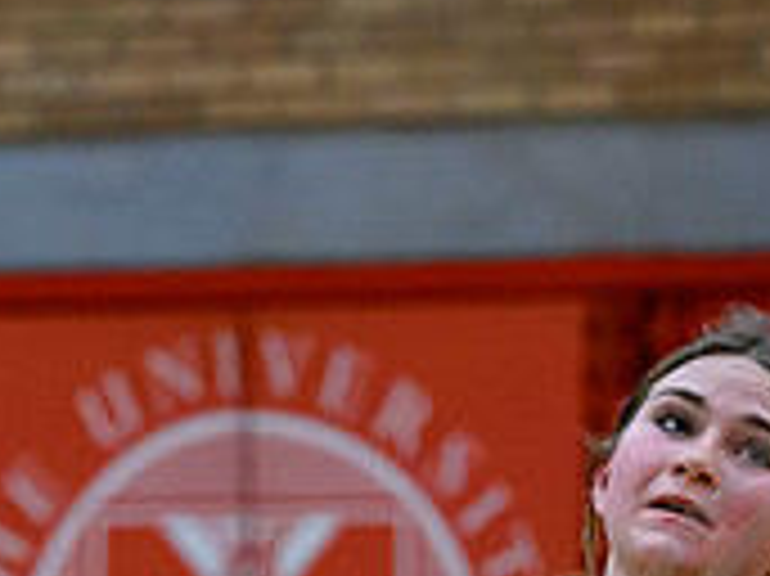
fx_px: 11781
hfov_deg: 3.7
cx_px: 755
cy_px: 1103
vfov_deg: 2.8
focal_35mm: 530
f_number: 3.5
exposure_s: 1/1000
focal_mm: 110
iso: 5000
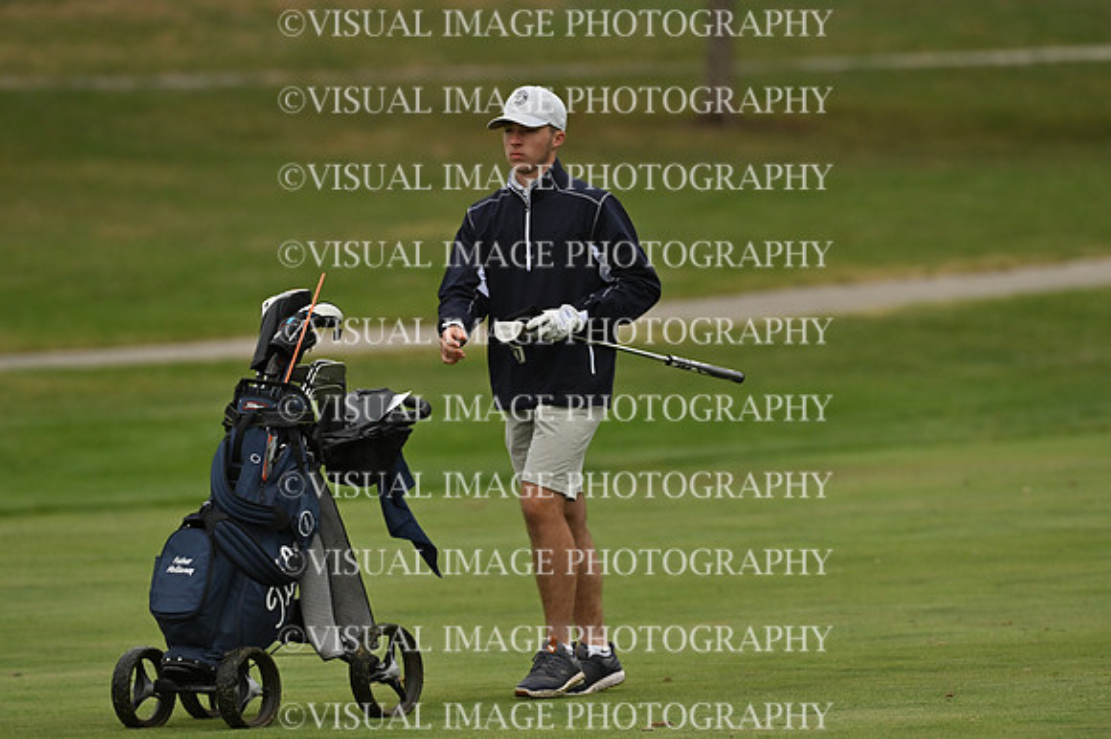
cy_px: 370
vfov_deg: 2.6
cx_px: 556
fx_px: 16192
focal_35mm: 525
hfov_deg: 3.9
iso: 640
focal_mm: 350
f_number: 4
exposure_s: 1/1600
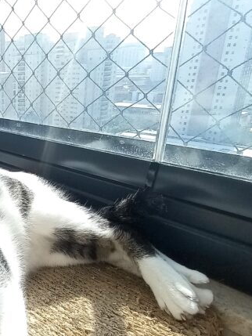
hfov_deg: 36.7
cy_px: 186
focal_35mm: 31
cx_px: -38
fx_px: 301
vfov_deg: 58.2
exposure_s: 1/556
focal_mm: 1.42
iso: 40
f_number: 2.2
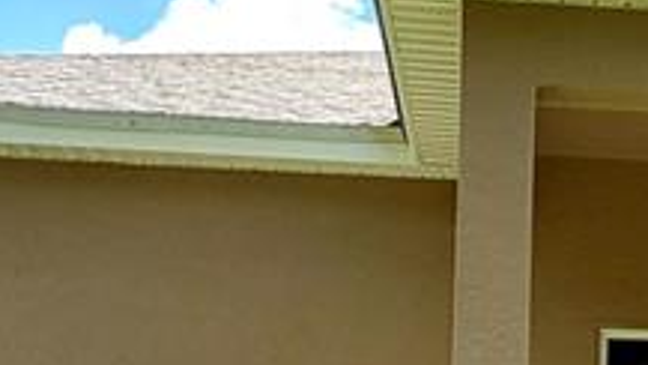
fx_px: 1237
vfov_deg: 16.4
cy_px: 374
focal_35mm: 72
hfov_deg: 27.3
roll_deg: -0.1
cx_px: 684
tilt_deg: +3.7
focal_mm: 2.22
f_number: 2.2
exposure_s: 1/770
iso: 25
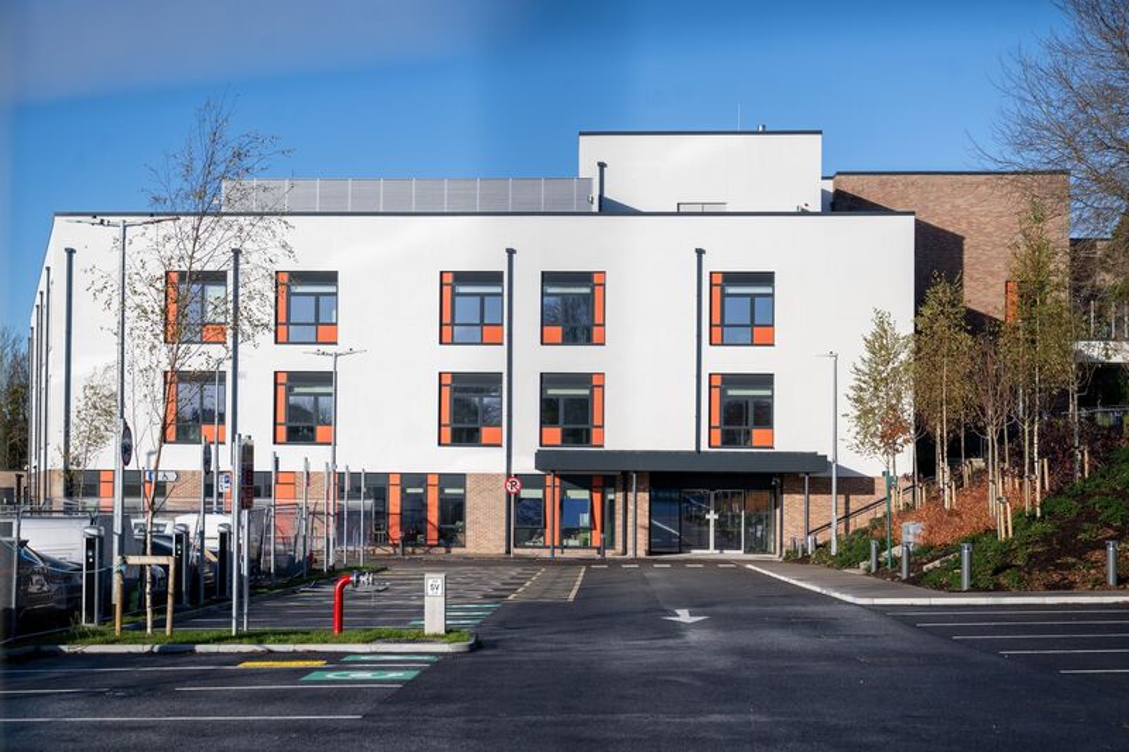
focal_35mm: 53
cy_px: 376
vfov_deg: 25.5
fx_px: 1662
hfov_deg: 37.5
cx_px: 564
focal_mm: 53
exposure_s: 1/800
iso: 100
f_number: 4.5
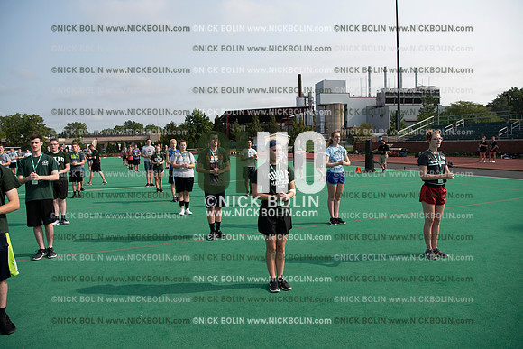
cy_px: 174
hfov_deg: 73.7
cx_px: 262
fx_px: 349
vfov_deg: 53.2
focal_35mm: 24
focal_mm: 24
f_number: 5.6
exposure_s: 1/640
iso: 125
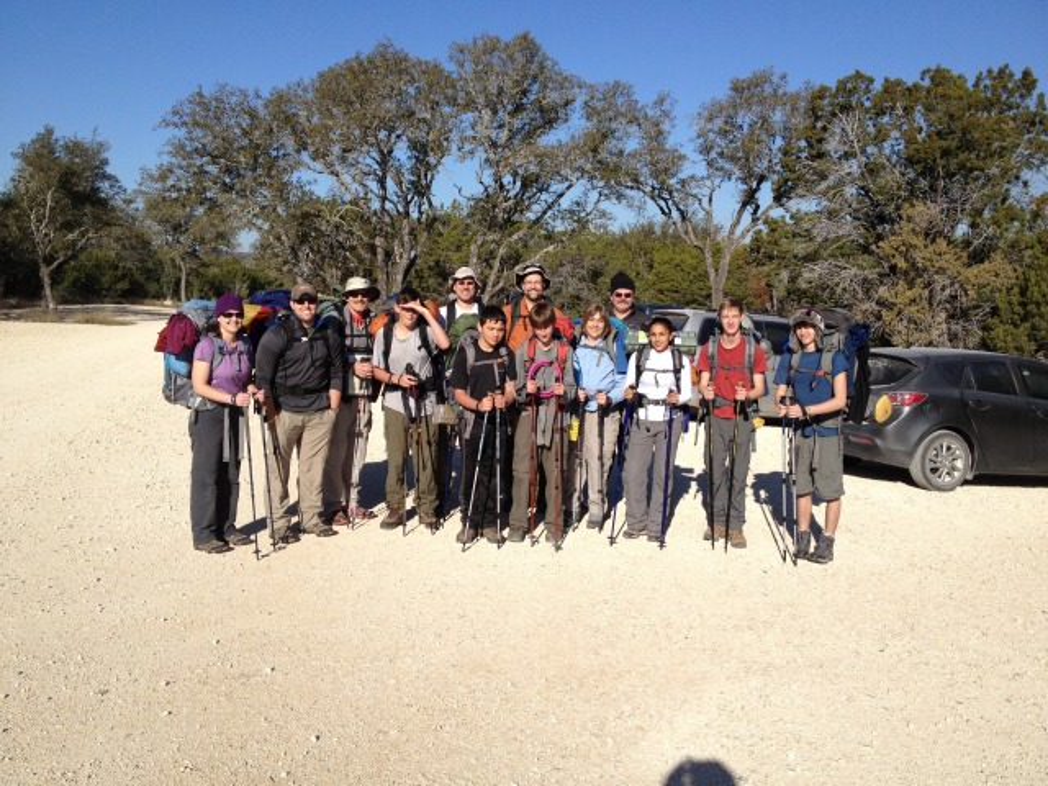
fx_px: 1060
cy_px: 393
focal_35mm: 35
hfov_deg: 52.6
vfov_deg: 40.7
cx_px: 524
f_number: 2.4
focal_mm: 4.28
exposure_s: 1/2208
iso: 50
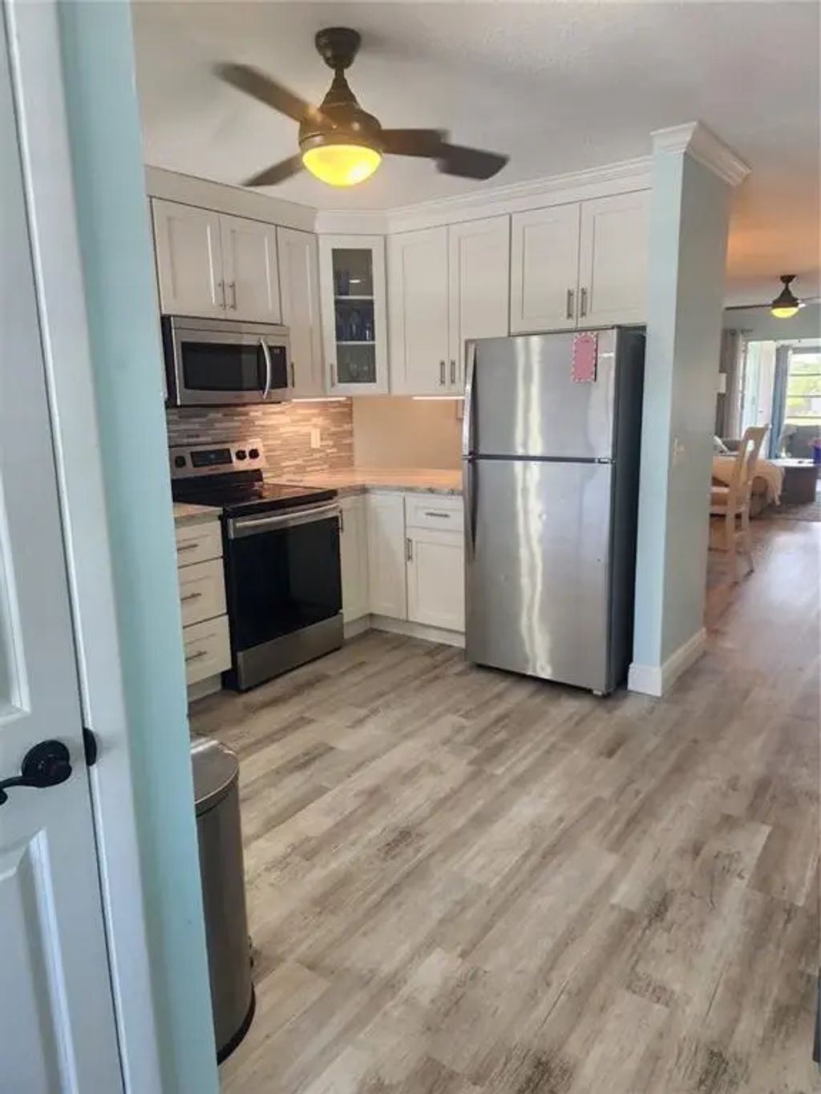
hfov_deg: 58.9
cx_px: 410
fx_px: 727
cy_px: 547
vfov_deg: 73.9
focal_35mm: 23
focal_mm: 5.4
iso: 200
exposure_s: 1/120
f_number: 1.8
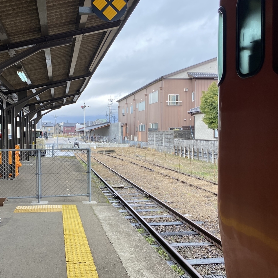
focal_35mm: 33
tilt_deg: -2.1
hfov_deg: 48.8
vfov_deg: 49.7
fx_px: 300
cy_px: 147
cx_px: 90
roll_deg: +0.0
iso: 32
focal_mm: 4.25
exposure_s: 1/229
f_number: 1.8
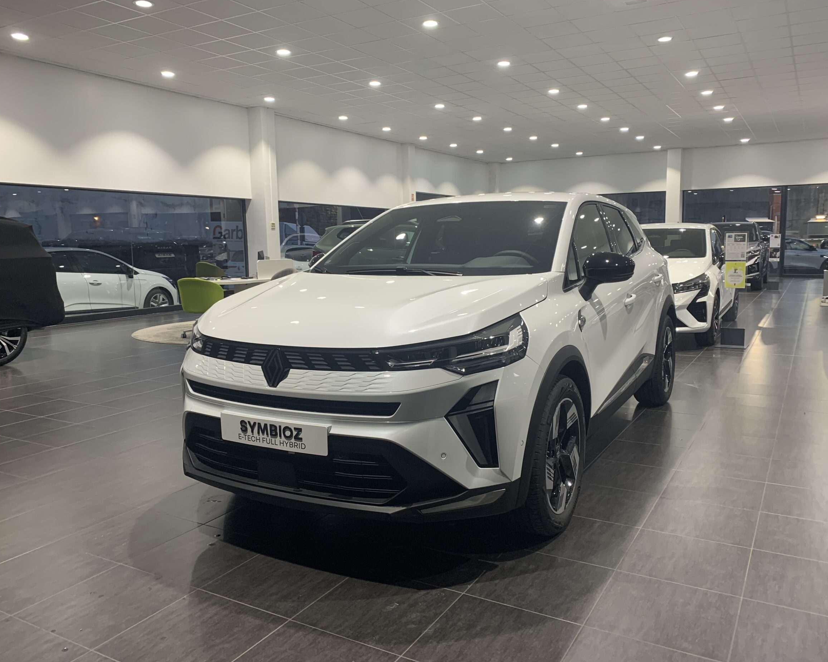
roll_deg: -1.5
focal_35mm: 28
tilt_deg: -4.8
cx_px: 412
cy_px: 332
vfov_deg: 51.5
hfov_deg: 62.2
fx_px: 686
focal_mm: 4.25
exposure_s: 1/50
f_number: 1.8
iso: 80
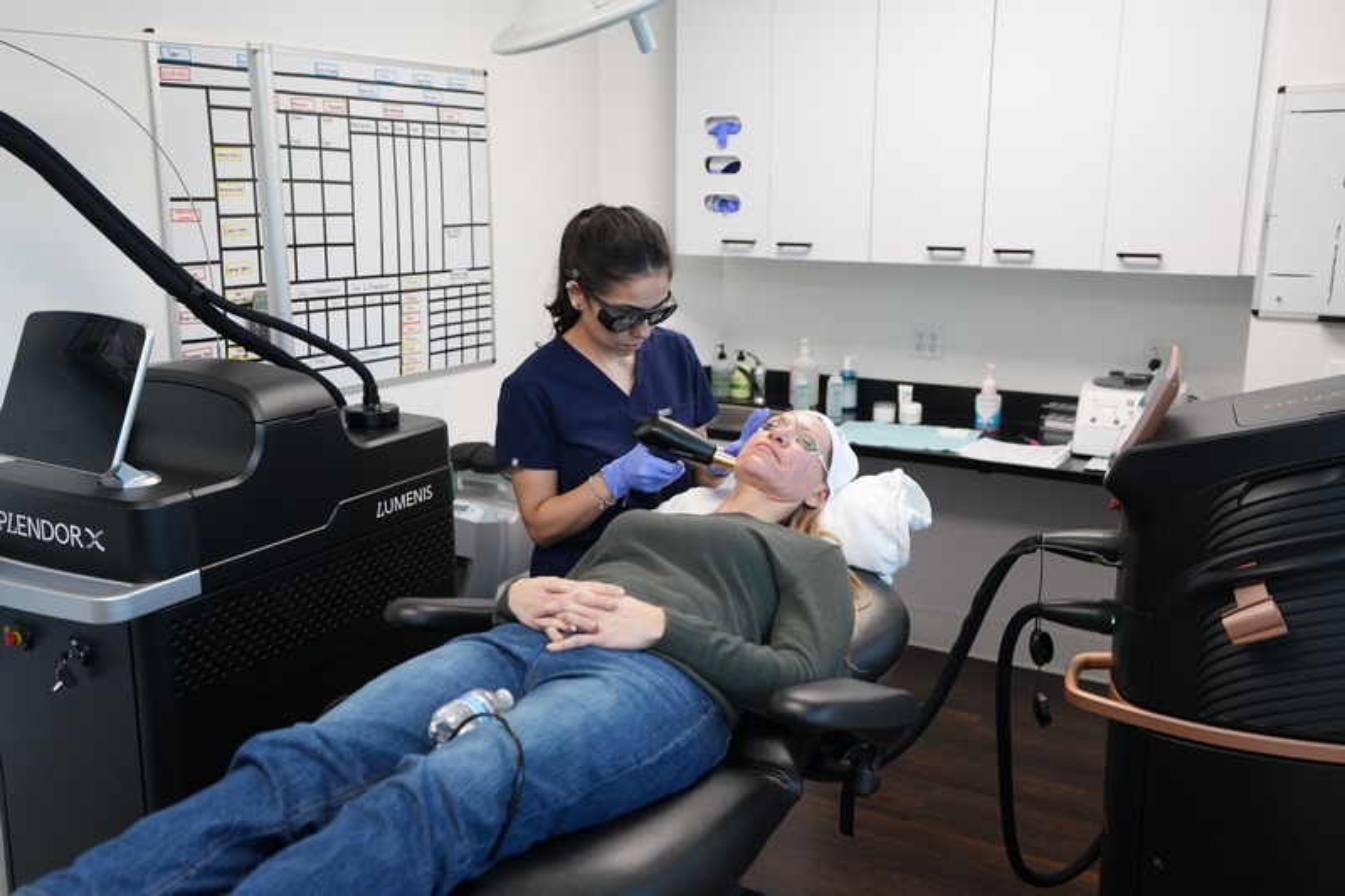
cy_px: 448
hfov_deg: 54.4
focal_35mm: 35
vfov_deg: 37.8
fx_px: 1307
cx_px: 672
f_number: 2.8
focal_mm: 35
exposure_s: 1/60
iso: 640
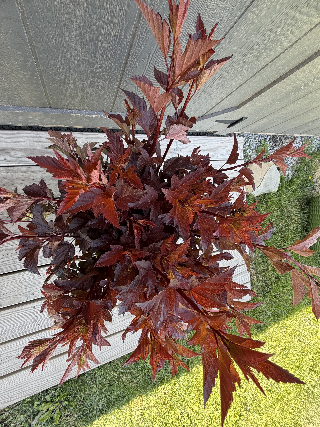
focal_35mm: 15
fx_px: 185
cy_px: 222
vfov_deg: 98.1
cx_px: 156
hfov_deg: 81.7
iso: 80
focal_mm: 2.22
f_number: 2.2
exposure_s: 1/121
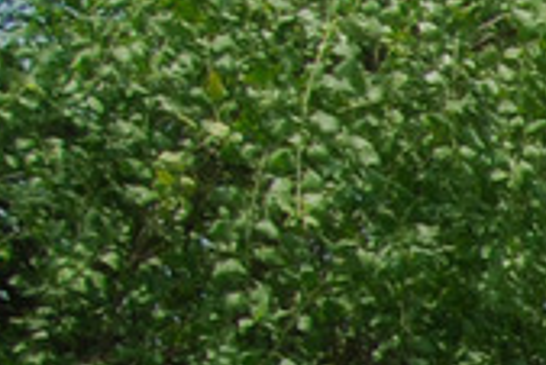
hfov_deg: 6.5
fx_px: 3992
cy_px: 1124
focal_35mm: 263
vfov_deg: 5.0
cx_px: 2045
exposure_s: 1/250
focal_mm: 22
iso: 100
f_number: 8
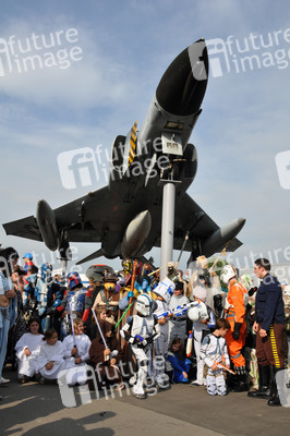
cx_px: 145
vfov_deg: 62.0
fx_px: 363
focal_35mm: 30
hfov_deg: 43.5
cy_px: 218
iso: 200
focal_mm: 20
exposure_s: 1/400
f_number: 10
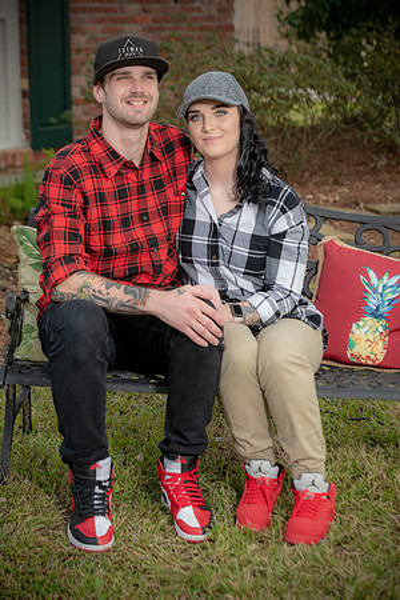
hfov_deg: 16.7
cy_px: 300
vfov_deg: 24.8
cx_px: 200
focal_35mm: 82
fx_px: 1367
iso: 320
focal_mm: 82
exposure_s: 1/250
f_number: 5
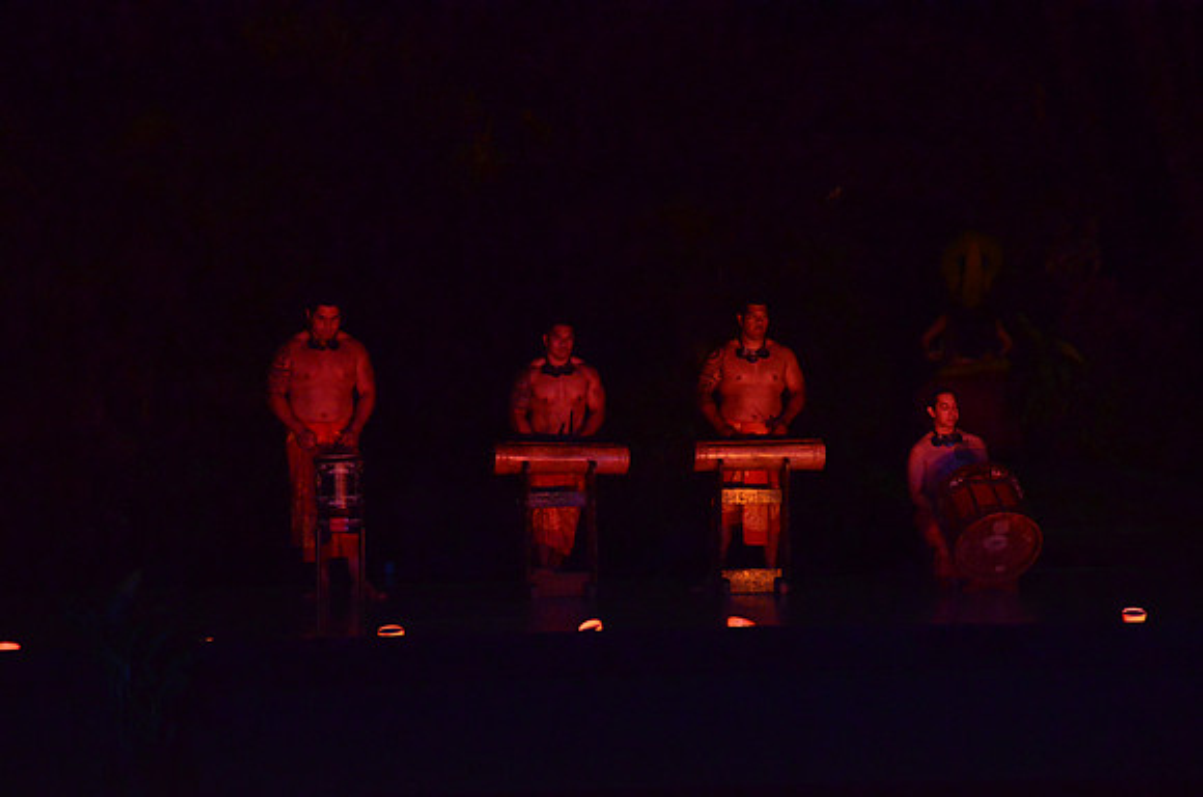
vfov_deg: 8.7
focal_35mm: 158
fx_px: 5252
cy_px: 398
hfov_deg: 13.1
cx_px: 602
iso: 6400
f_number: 5.6
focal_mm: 105
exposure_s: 1/100
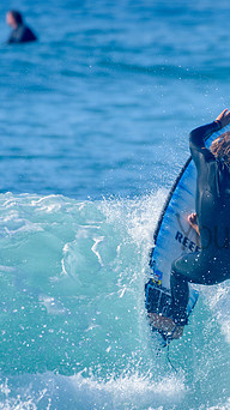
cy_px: 208
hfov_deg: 1.1
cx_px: 221
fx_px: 11825
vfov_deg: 2.0
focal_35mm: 1089
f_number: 5.6
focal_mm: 500
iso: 250
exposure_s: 1/2000
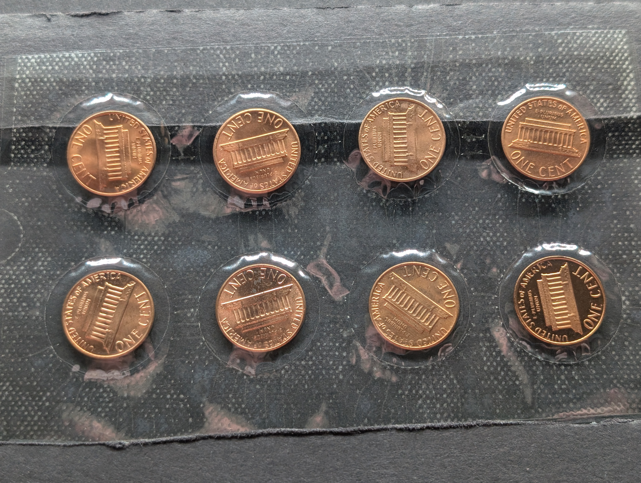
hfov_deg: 38.9
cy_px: 242
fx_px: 909
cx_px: 320
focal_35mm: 49
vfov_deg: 29.7
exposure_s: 1/63.6
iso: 89
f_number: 1.68
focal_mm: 6.9
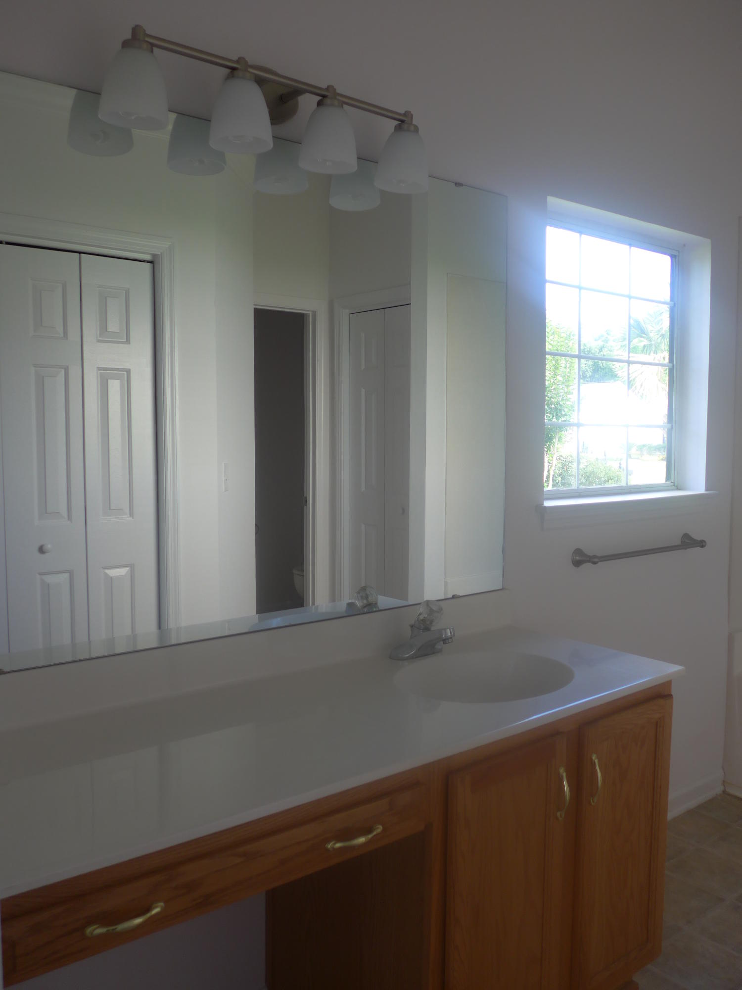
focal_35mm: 29
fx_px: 829
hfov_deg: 48.2
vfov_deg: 61.7
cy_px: 495
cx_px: 371
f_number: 2.2
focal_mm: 6
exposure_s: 1/100
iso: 80
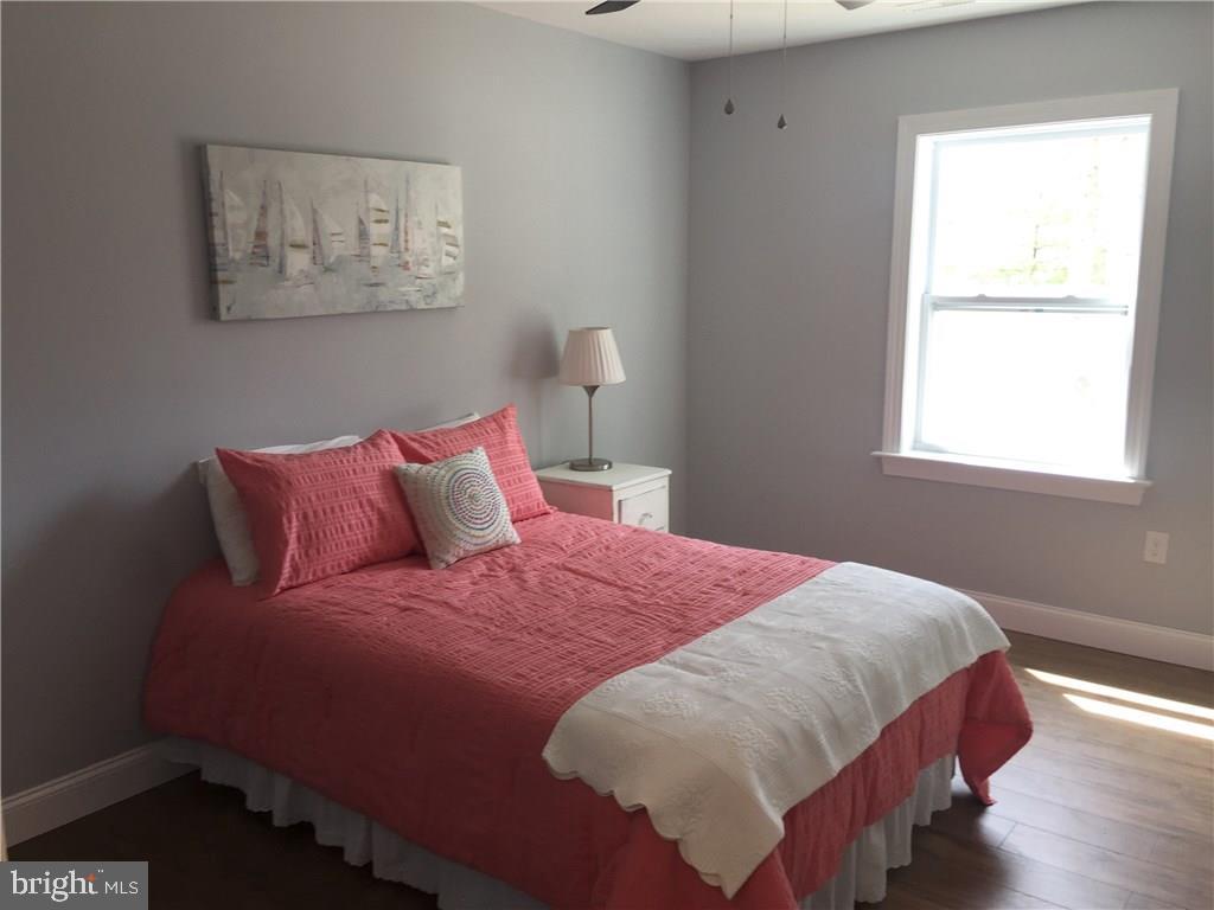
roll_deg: +0.0
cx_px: 607
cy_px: 455
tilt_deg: -11.0
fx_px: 1017
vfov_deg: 48.2
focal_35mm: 29
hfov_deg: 61.7
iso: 32
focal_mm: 4.15
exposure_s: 1/40
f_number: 2.2
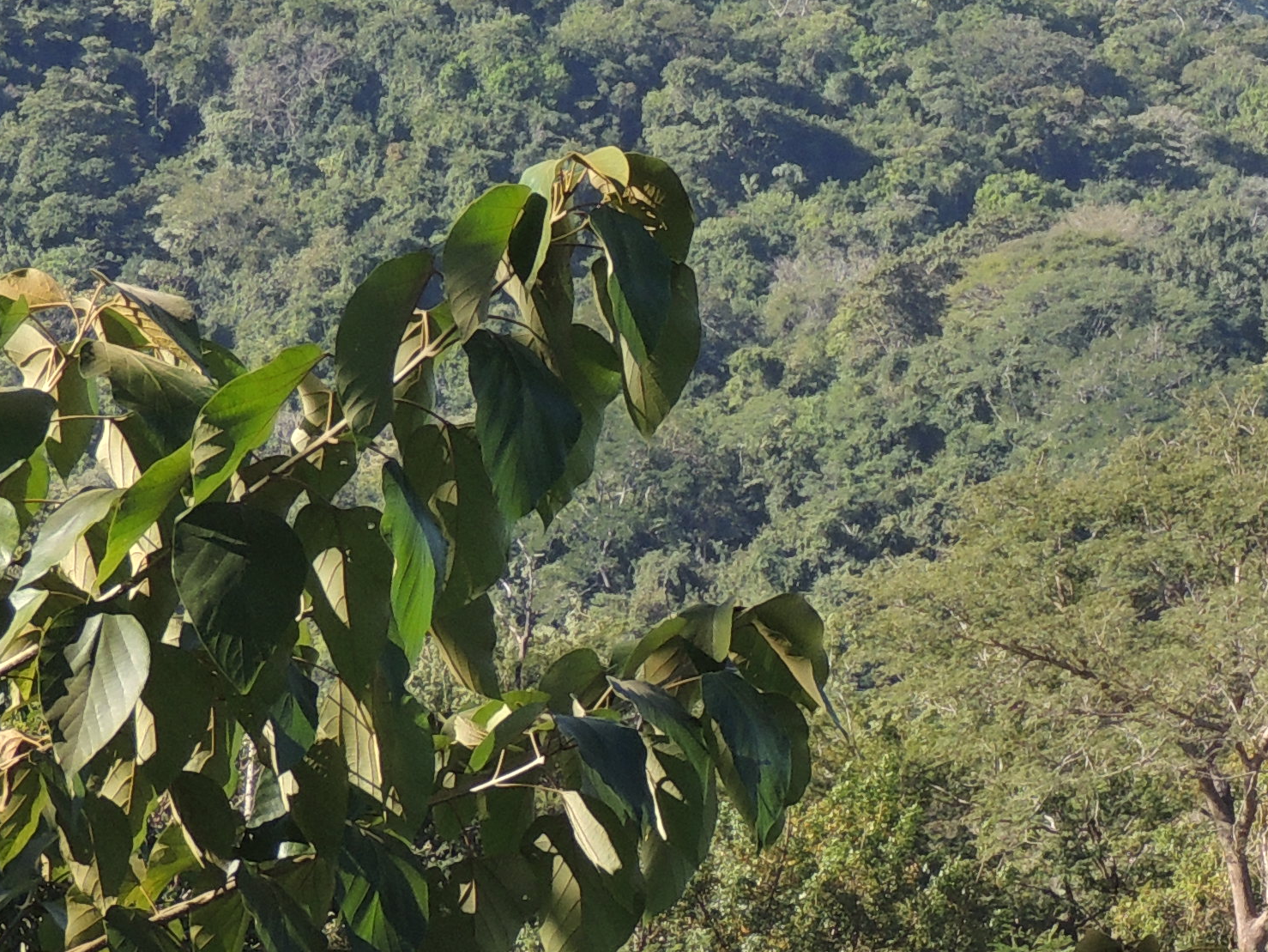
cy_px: 286
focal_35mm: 265
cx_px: 1034
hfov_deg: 7.5
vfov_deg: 5.6
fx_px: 9709
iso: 110
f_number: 4
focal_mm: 15.1
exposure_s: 1/400
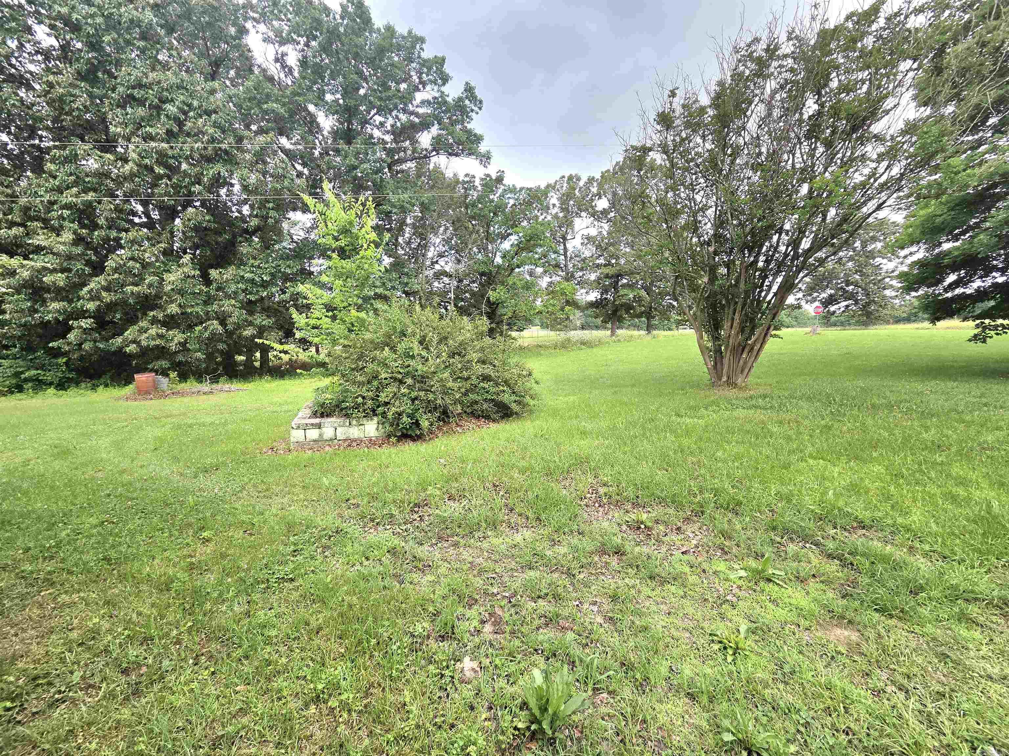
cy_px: 378
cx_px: 504
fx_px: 379
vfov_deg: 89.9
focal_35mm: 13
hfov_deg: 106.2
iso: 50
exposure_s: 1/1000
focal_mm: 2.2
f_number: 2.2
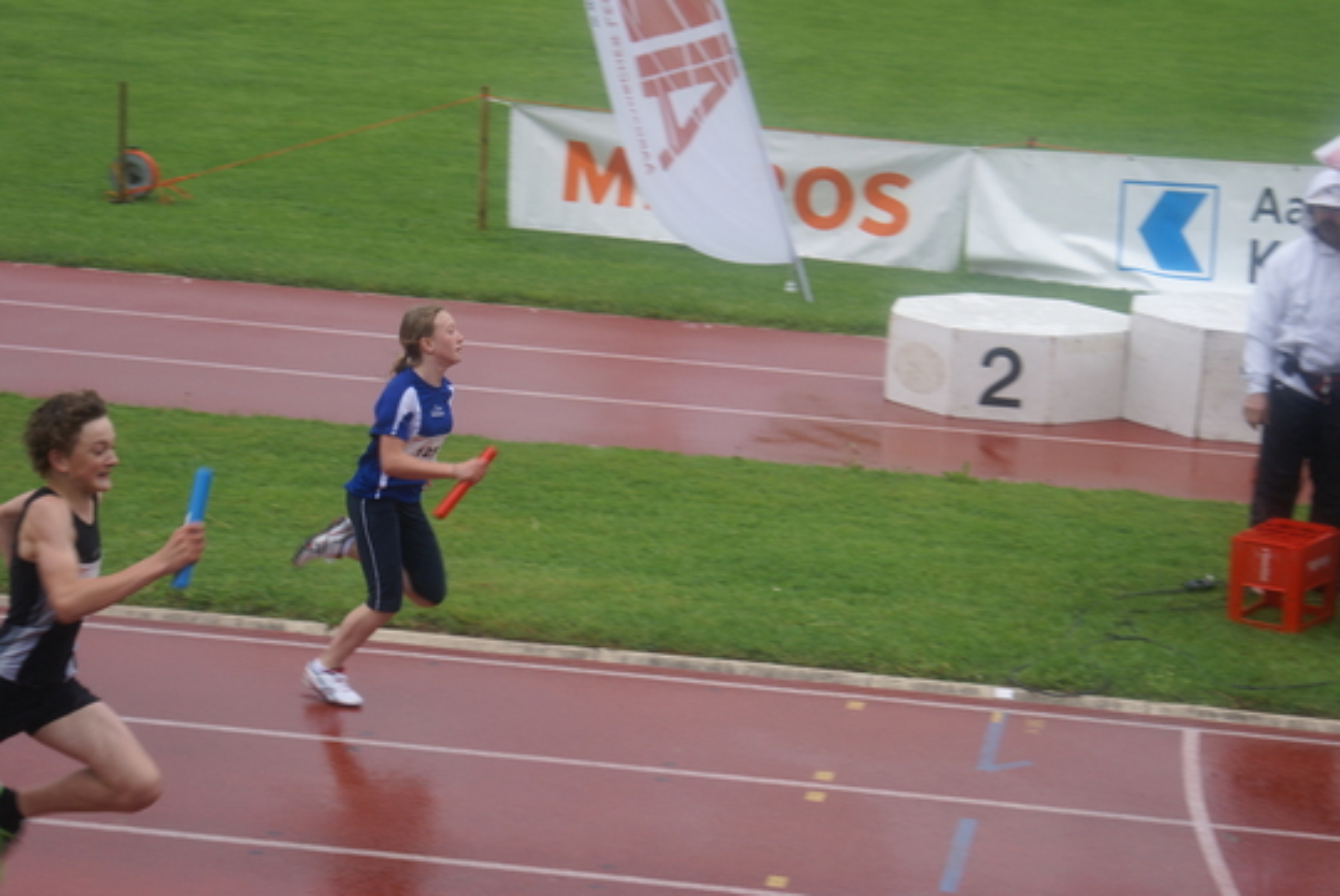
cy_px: 448
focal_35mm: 105
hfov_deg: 19.4
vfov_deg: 13.1
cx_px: 670
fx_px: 3911
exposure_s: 1/250
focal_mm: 70
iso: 160
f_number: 5.6
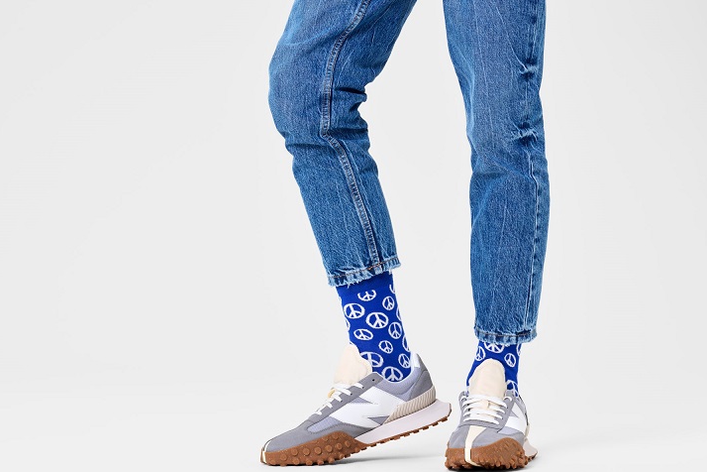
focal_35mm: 113
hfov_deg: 18.1
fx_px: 2219
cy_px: 246
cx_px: 359
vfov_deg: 12.1
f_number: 13
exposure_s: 1/125
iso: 100
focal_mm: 105
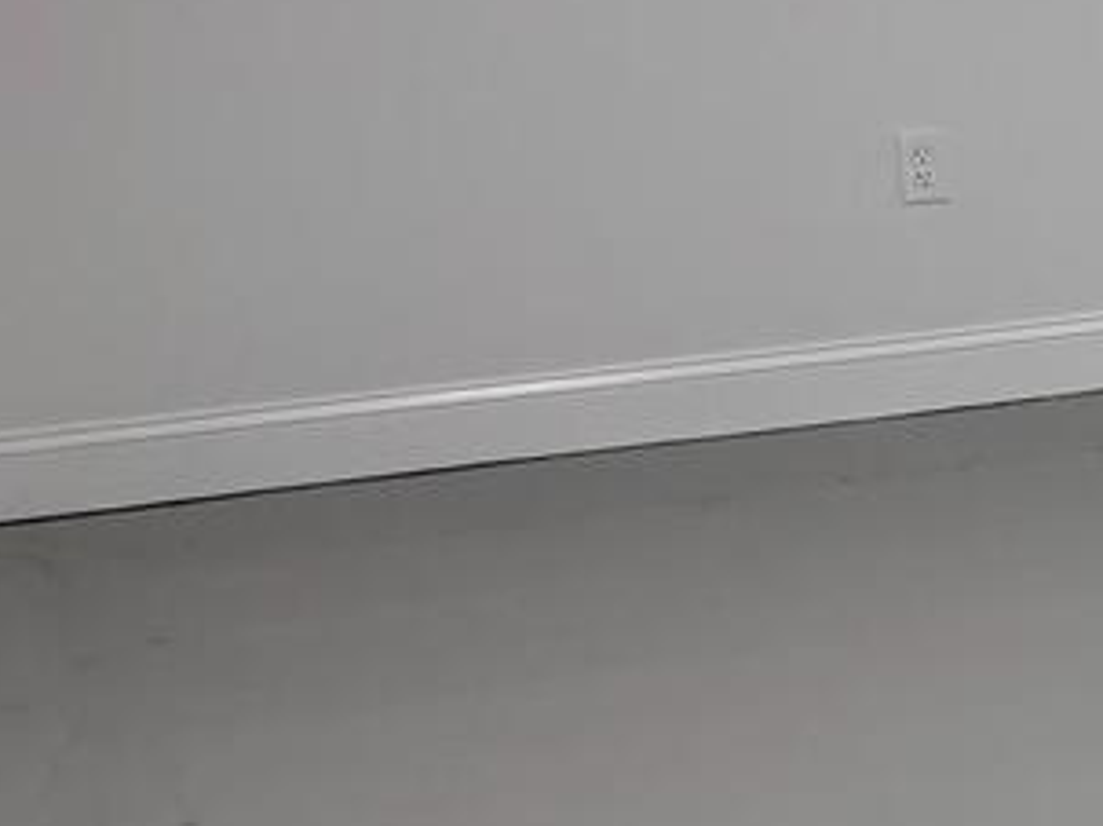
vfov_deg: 11.9
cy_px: 311
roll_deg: +0.9
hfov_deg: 12.6
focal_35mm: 124
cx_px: 2600
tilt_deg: -11.9
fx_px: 3948
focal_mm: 5.96
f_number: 1.6
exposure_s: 1/120
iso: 125
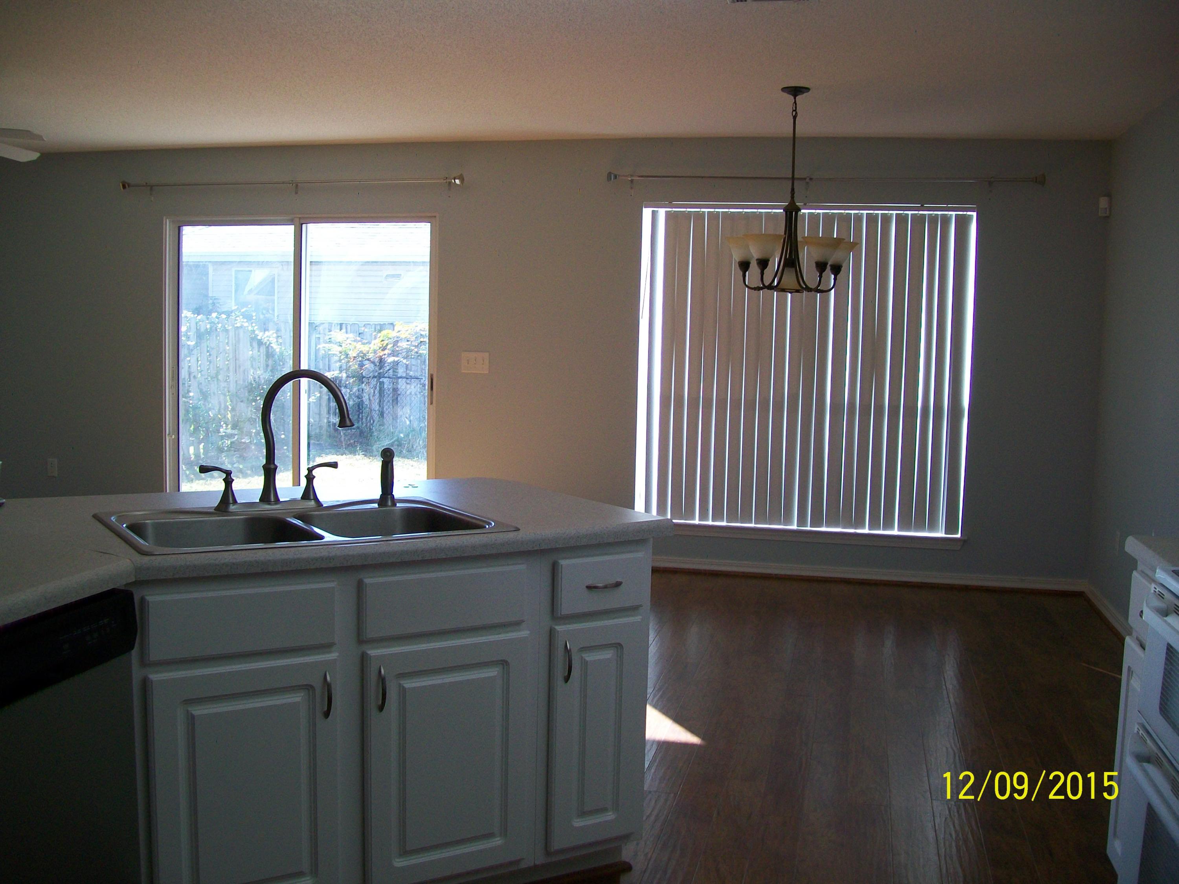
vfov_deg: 41.8
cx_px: 590
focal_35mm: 34
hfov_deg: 54.0
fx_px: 1158
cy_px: 442
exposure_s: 1/125
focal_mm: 6.1
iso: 84
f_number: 2.7
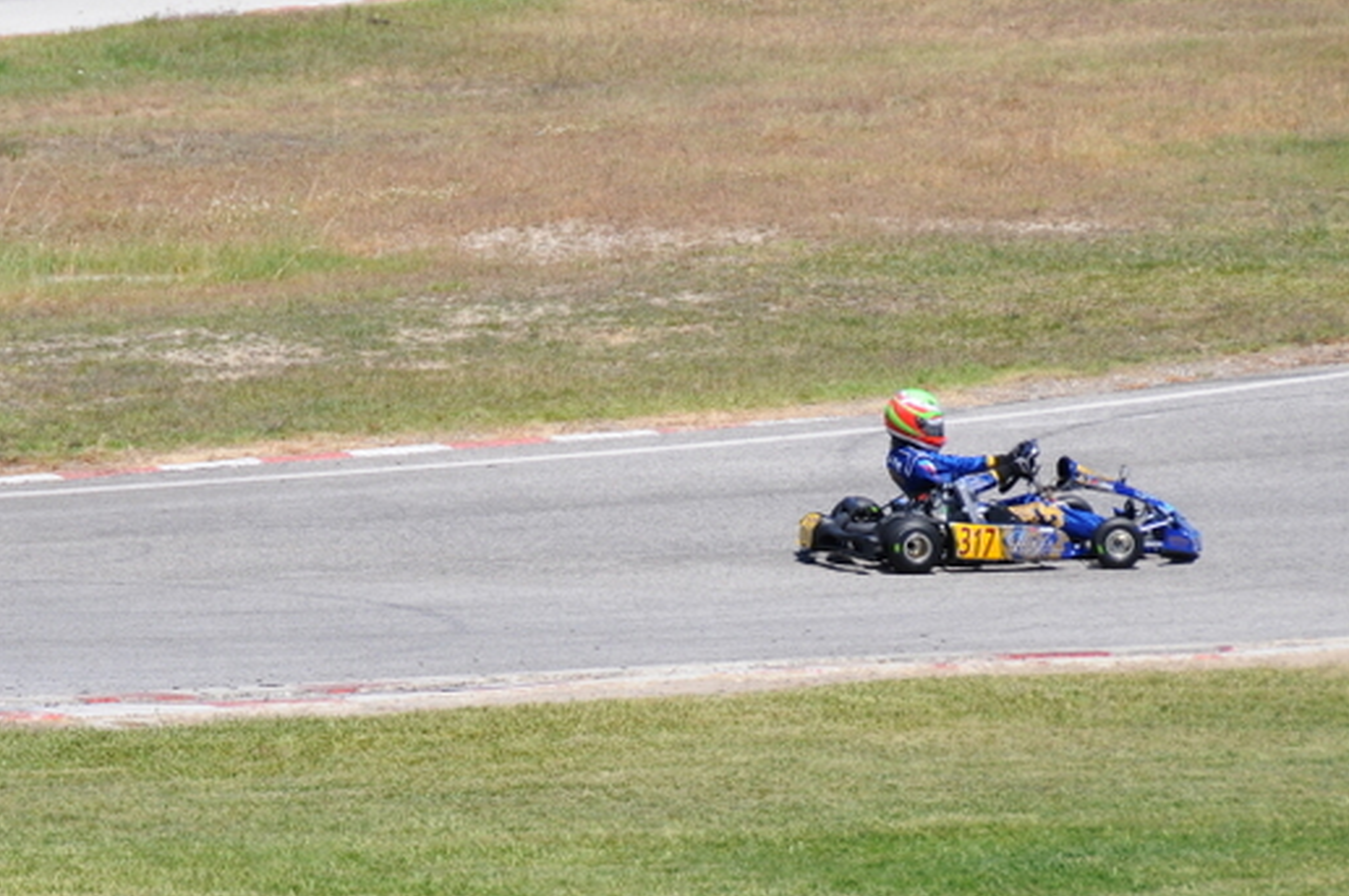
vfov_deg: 3.4
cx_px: 288
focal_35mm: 402
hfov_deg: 5.1
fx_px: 15049
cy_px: 572
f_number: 5.6
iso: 400
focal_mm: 135
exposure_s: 1/2000
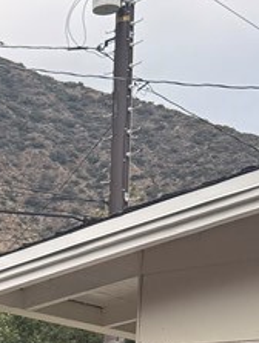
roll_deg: -2.4
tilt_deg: +0.3
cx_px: -247
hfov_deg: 12.1
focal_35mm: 110
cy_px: 488
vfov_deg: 16.5
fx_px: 1094
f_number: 1.78
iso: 100
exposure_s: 1/2801
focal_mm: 6.76
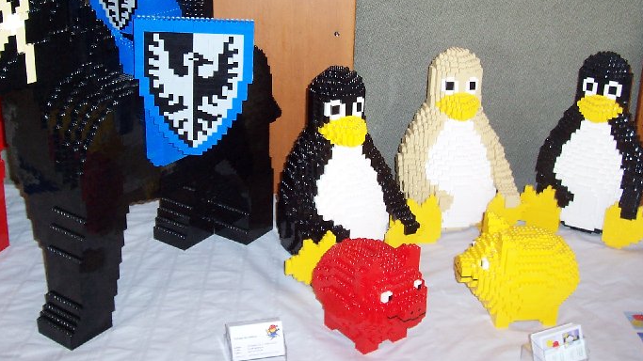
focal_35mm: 48
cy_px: 101
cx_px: 273
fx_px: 818
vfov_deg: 24.7
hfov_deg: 42.8
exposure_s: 1/60
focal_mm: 5.6
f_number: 2.8
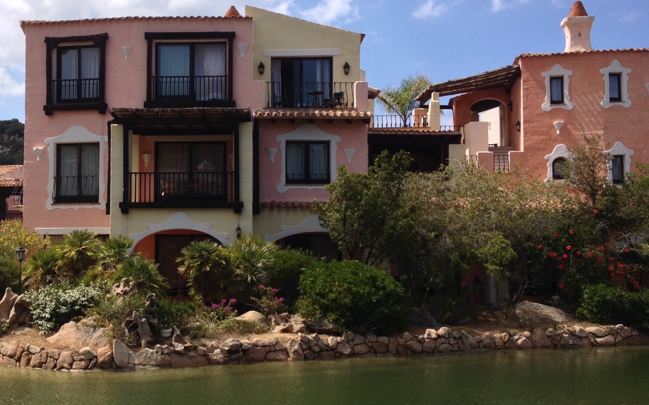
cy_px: 210
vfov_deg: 25.8
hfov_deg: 39.8
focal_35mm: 50
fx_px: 884
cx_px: 215
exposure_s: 1/1623
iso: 50
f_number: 2.4
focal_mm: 4.28
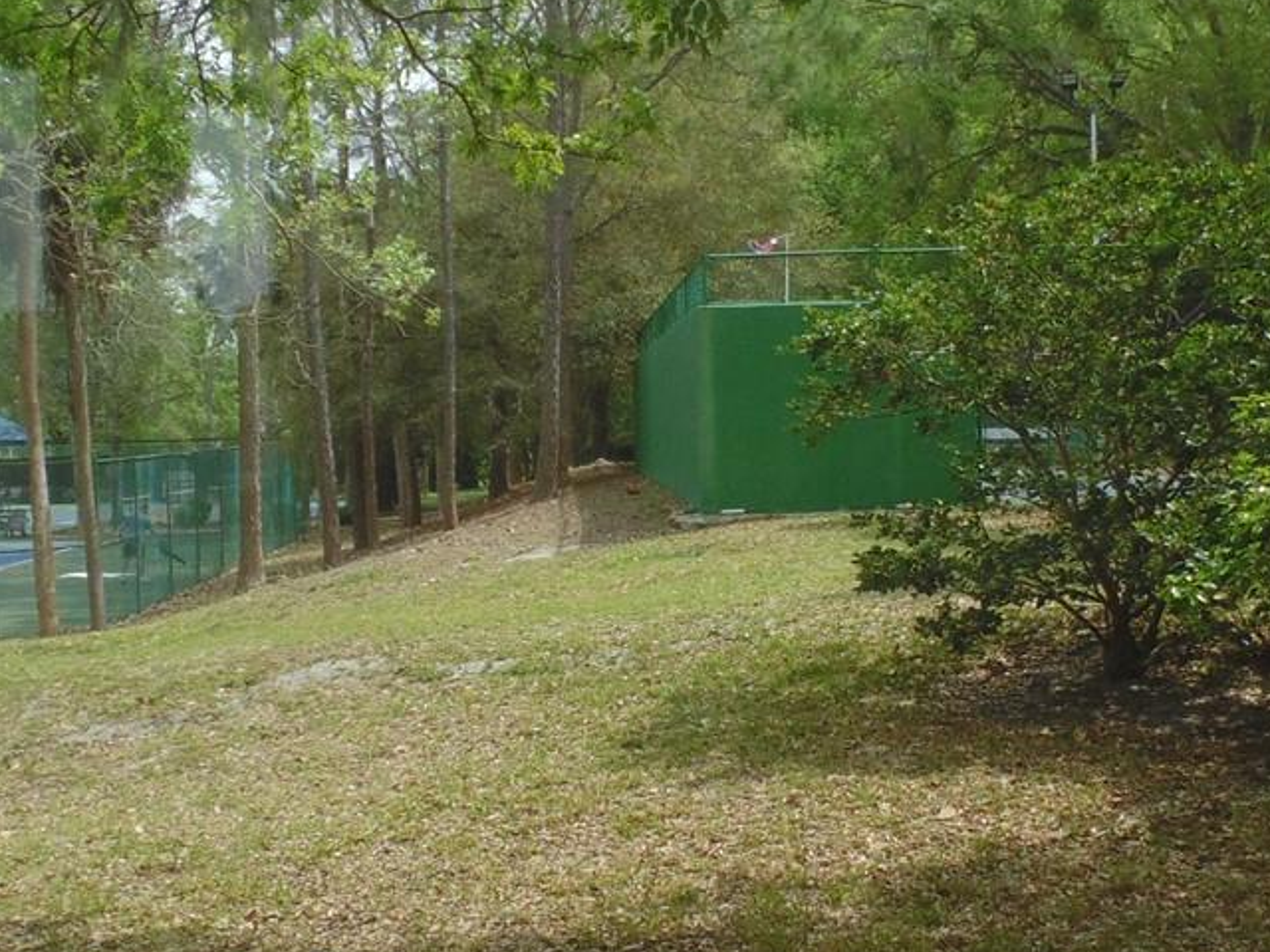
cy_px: 641
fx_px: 2018
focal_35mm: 55
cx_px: 532
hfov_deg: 34.9
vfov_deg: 26.4
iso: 80
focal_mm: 4
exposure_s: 1/400
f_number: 3.1
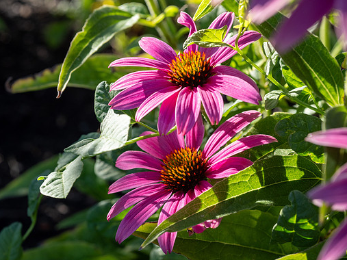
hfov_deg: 29.4
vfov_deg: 22.2
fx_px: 661
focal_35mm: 66
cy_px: 129
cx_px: 163
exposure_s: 1/250
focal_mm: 60
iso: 640
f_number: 11
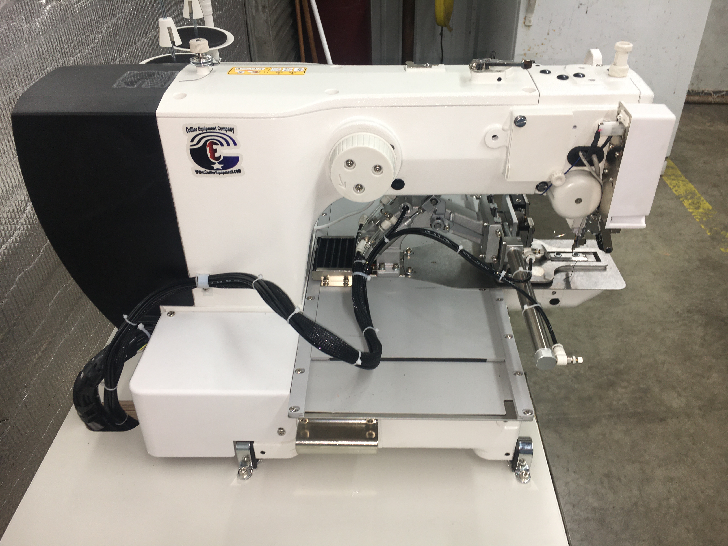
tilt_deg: -35.5
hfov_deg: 61.7
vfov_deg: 48.2
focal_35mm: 29
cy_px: 273
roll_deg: +1.5
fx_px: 610
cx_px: 364
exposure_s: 1/30
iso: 25
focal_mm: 4.15
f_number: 2.2
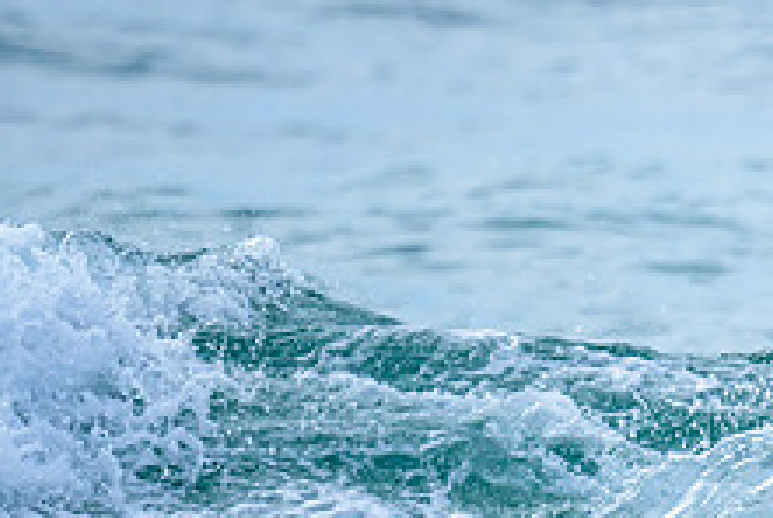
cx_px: 994
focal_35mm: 2815
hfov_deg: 0.7
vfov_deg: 0.5
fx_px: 60524
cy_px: 376
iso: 280
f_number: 6.3
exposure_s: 1/3200
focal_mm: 800
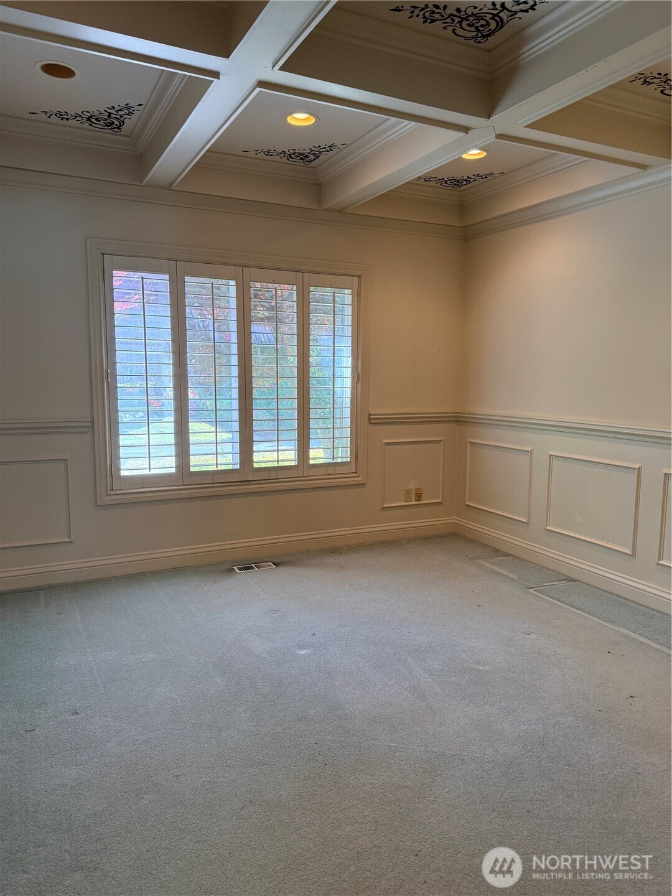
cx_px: 336
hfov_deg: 56.8
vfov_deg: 71.6
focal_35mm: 24
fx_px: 621
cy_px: 448
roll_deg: +0.1
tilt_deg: -6.4
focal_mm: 6.76
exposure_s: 1/151
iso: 200
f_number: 1.78
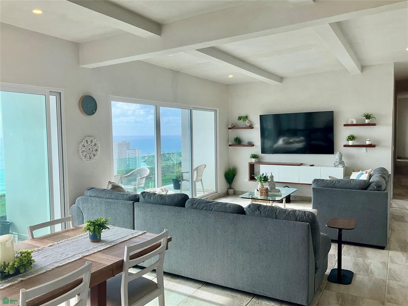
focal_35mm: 29
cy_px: 153
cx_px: 204
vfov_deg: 48.2
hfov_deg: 61.7
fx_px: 342
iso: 25
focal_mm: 3
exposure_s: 1/378
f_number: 1.8
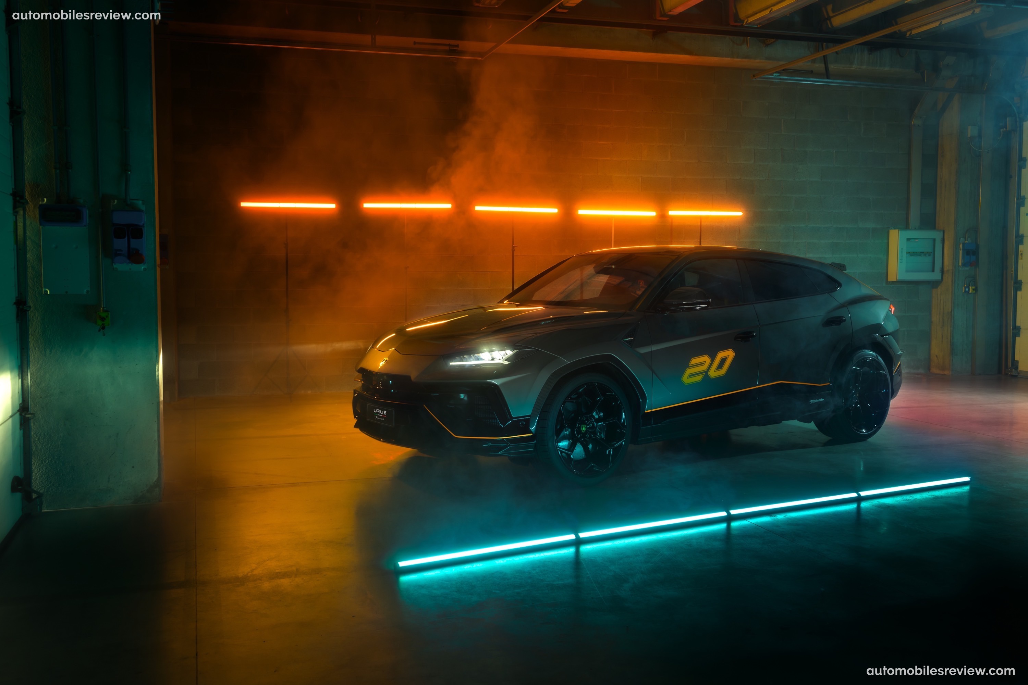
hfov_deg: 54.4
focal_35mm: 35
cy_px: 342
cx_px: 514
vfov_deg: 37.9
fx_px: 999
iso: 200
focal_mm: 35
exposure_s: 1/1.67
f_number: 8
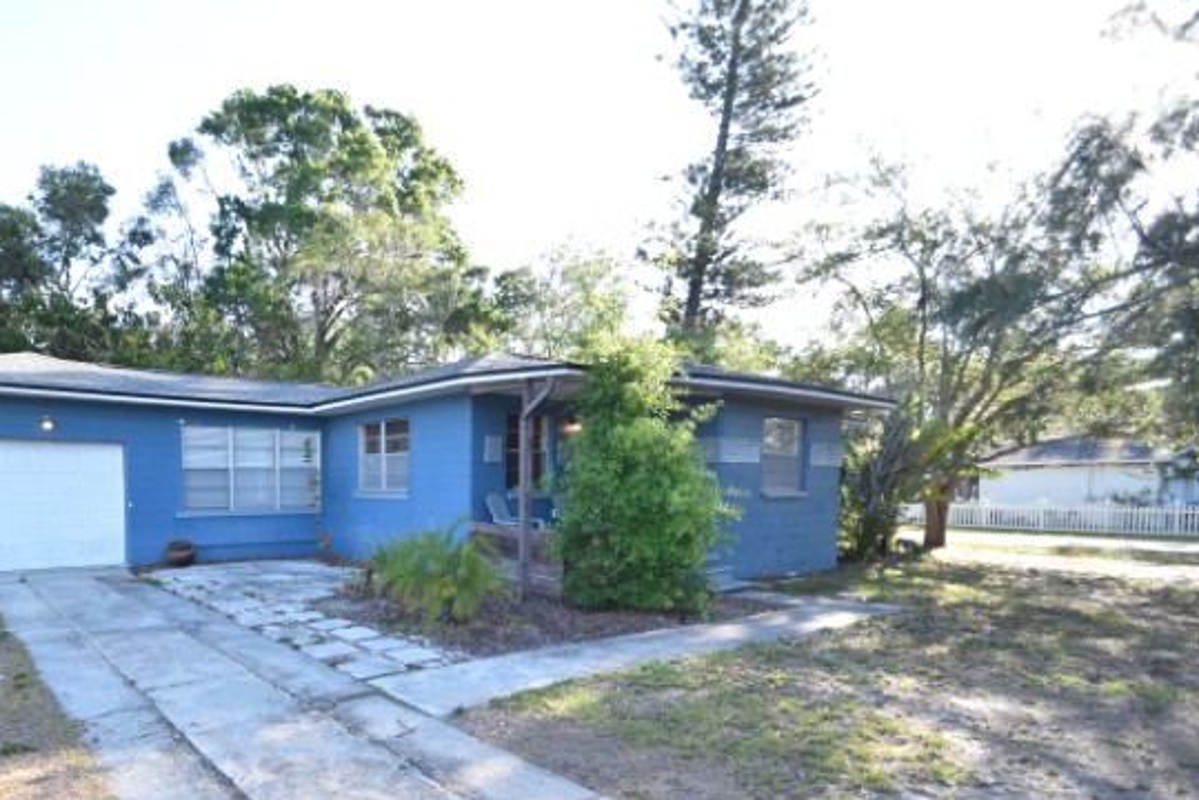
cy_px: 524
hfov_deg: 81.3
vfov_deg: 60.7
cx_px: 404
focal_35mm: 20
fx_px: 666
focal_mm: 10
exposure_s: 1/1000
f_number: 3.5
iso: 800
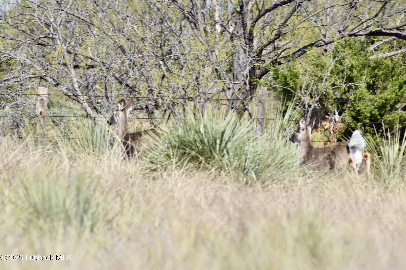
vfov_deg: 1.8
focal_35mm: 750
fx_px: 8458
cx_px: 203
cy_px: 135
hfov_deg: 2.7
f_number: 8
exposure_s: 1/500
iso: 200
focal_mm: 500
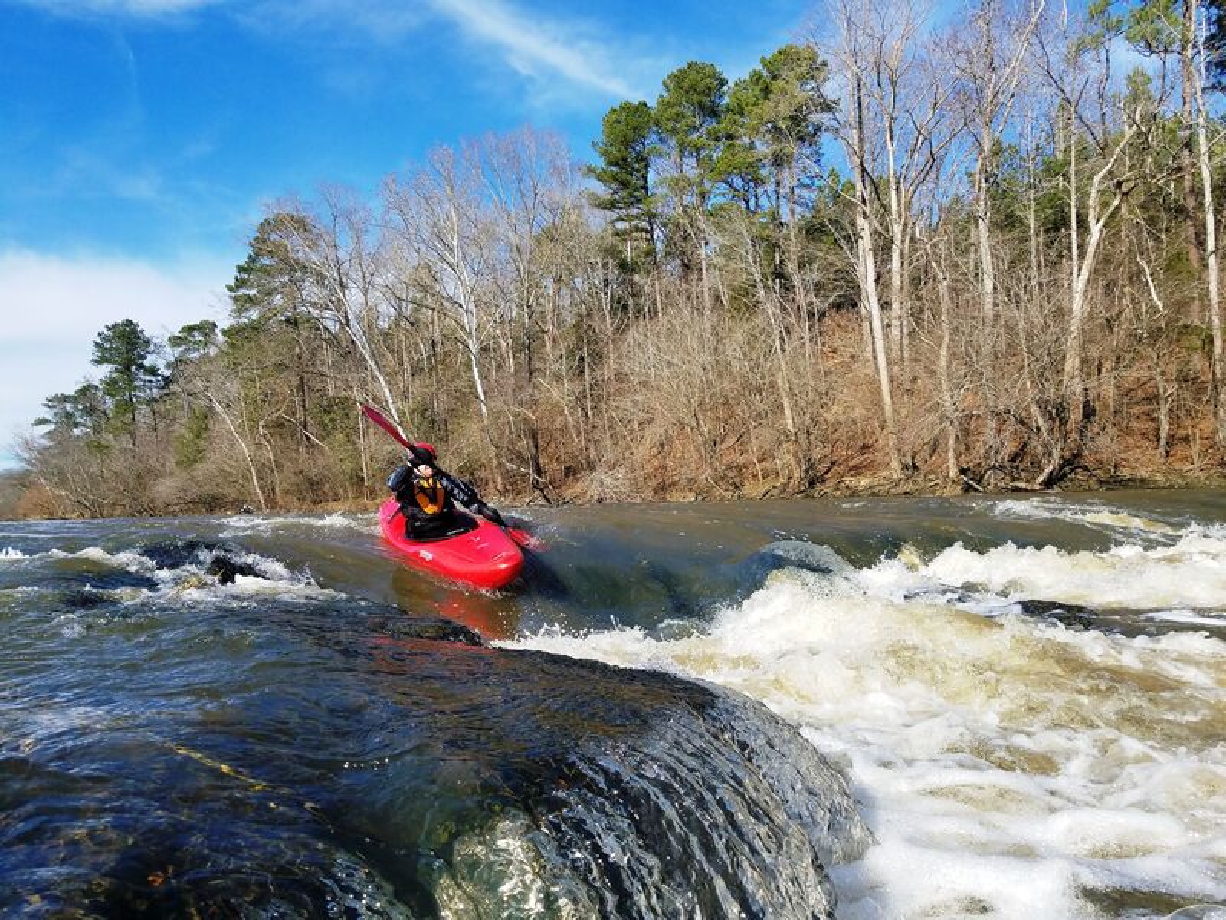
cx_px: 613
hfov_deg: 67.3
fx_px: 921
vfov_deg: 53.1
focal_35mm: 26
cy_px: 460
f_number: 1.7
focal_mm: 4.2
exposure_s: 1/2160
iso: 50
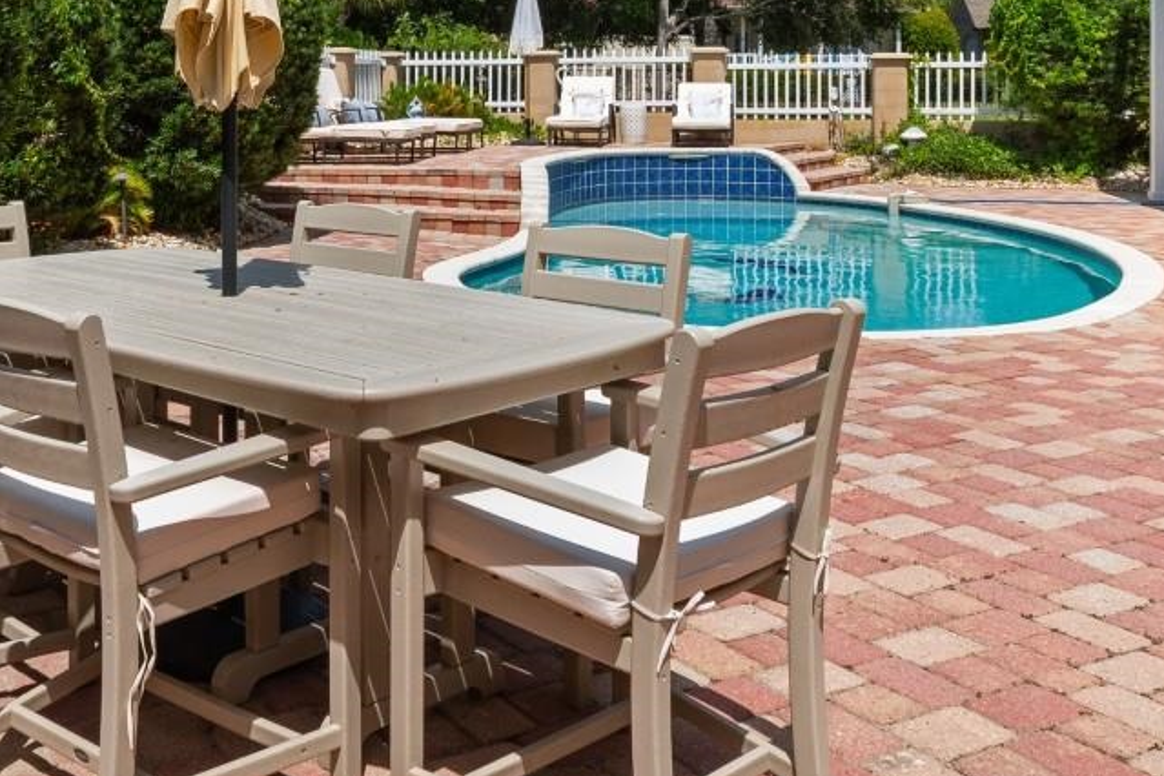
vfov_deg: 32.8
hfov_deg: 49.3
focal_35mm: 38
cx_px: 337
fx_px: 1229
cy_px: 38
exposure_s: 1/400
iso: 100
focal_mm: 10
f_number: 10
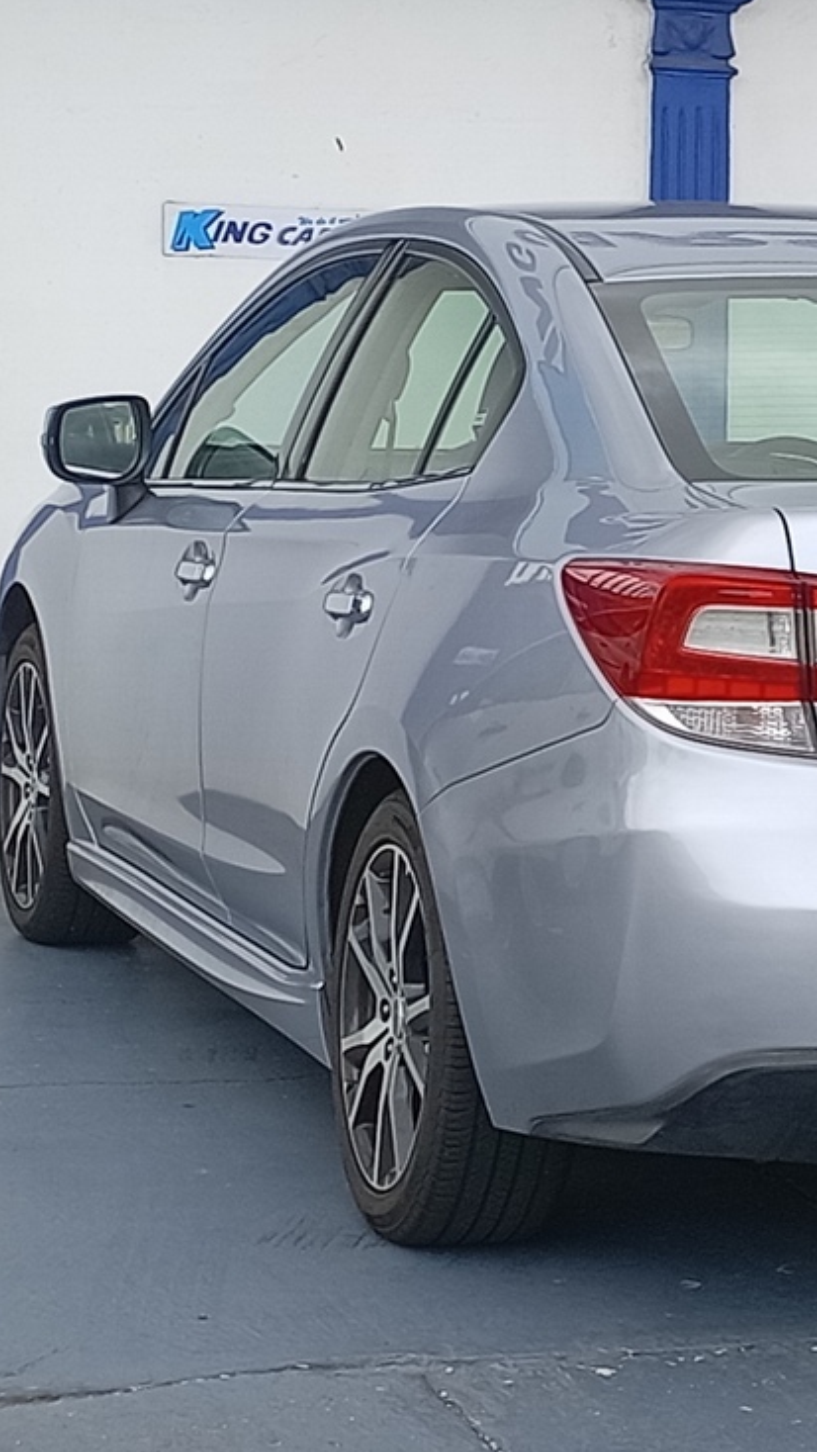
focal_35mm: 114
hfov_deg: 10.5
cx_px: 896
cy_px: 734
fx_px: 4389
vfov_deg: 18.8
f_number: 1.8
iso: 101
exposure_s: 1/304
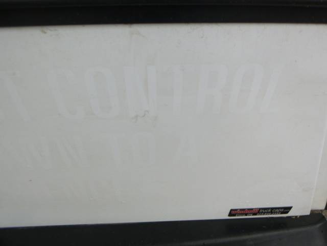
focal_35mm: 25
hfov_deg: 69.4
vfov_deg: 54.9
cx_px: 164
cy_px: 123
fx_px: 236
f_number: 3.9
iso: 100
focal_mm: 4.5
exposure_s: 1/160
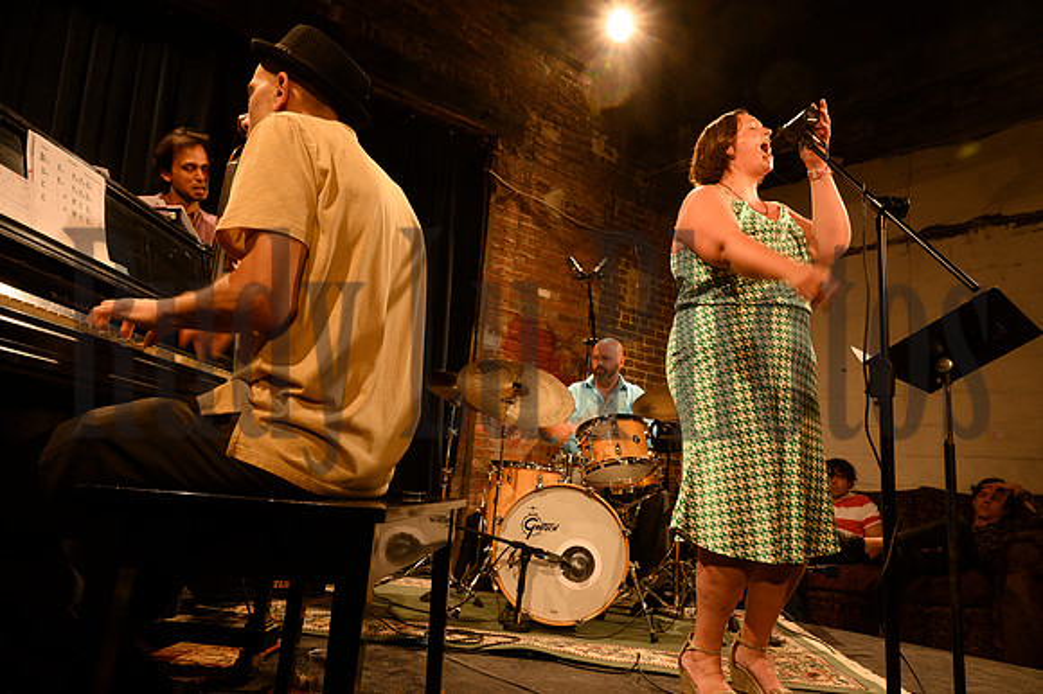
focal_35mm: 24
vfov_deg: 53.1
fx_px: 695
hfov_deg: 73.8
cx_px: 522
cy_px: 347
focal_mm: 24
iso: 1100
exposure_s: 1/15
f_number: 9
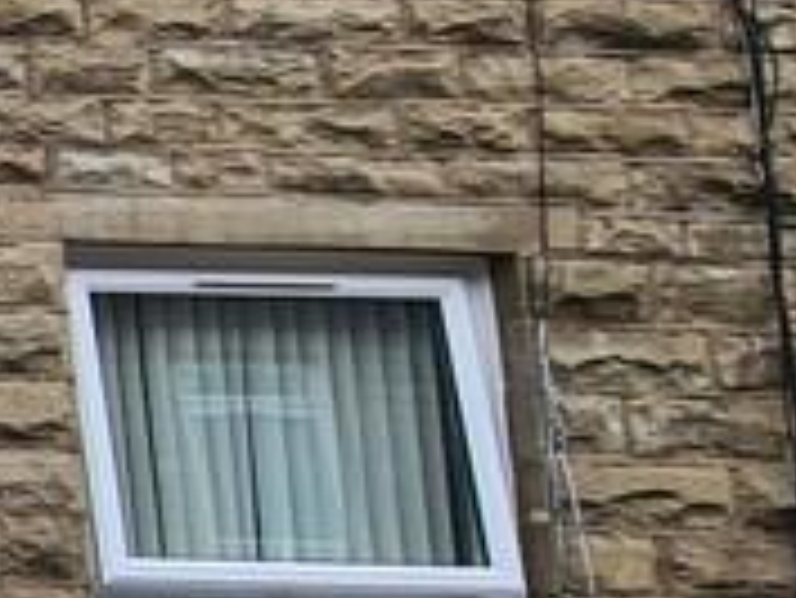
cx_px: -1250
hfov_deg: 13.9
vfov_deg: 19.7
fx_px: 1726
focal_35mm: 75
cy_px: 292
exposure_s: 1/448
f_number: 2.2
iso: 50
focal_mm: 2.2
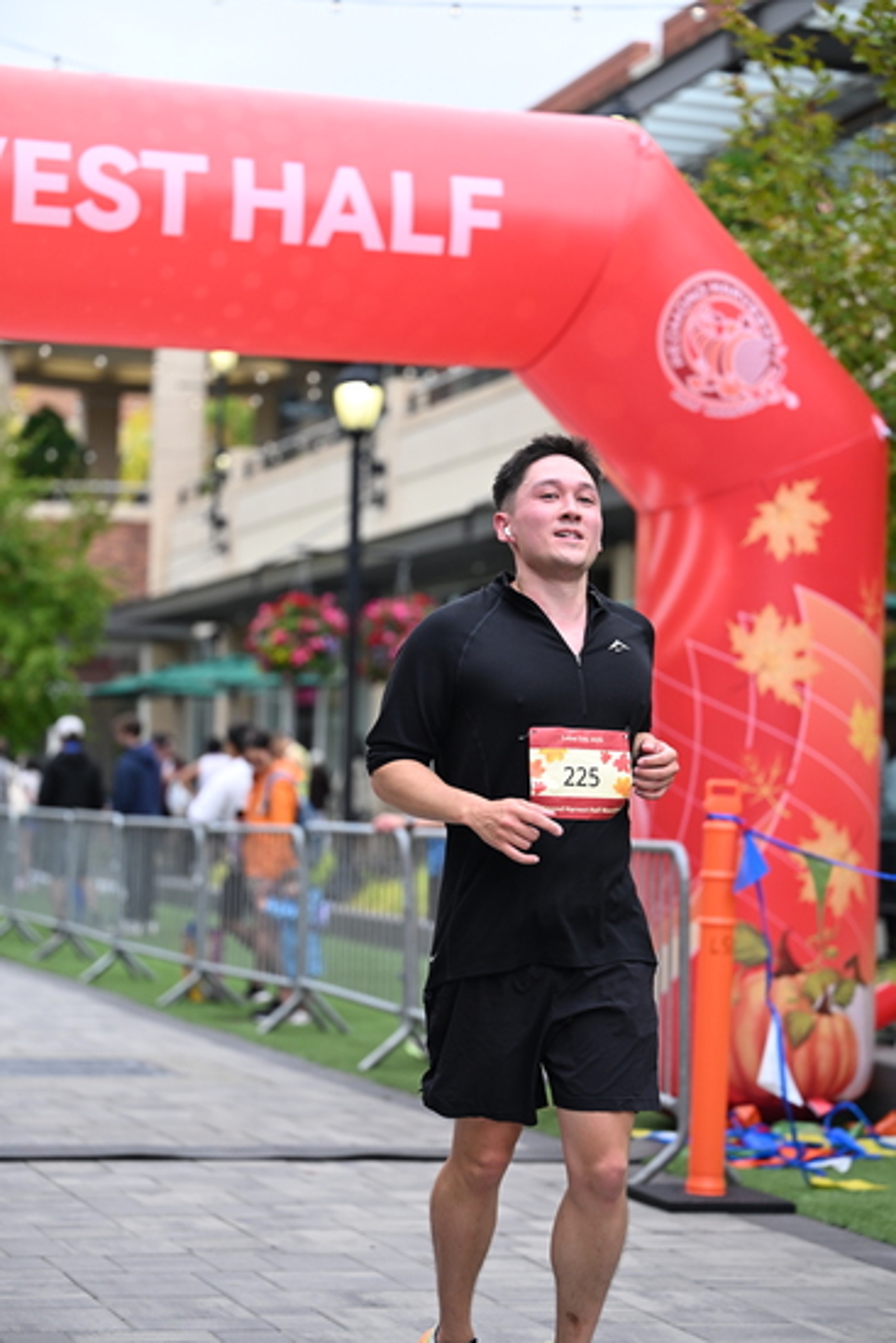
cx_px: 448
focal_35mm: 82
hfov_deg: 16.7
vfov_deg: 24.8
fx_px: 3059
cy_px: 672
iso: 640
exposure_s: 1/2000
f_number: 2.8
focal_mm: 82
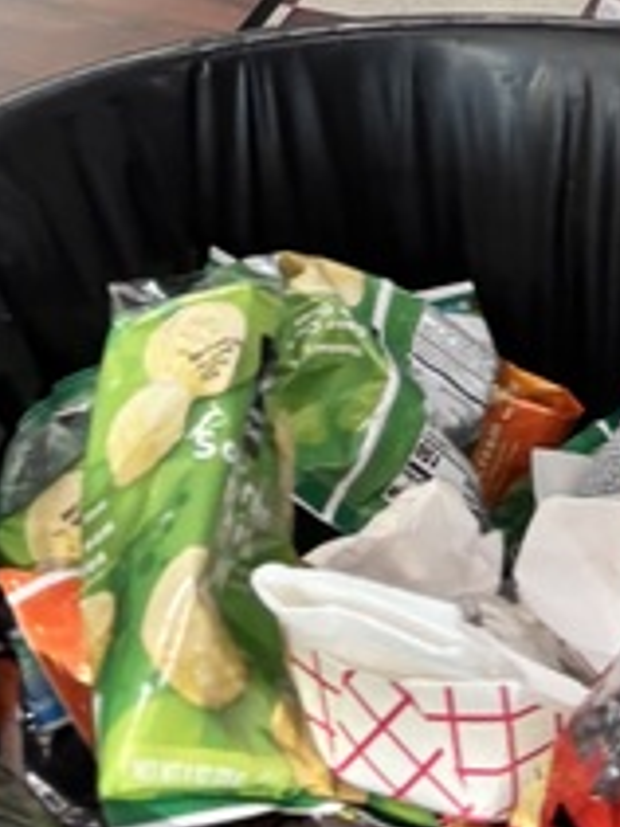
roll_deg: -2.2
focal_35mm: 126
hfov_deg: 11.7
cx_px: 232
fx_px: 3012
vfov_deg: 13.2
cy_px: -886
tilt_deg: -7.6
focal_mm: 5.96
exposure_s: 1/59
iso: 100
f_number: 1.6
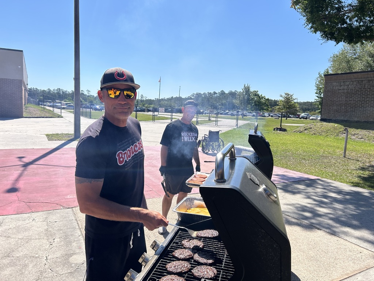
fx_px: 281
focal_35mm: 26
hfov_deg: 67.3
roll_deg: -2.0
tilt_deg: -7.1
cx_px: 187
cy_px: 140
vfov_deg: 53.1
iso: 50
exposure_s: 1/4831
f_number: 1.5
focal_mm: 5.7
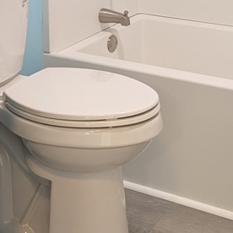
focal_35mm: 82
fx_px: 624
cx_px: 106
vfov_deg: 19.5
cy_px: -70
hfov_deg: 21.1
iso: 114
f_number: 1.89
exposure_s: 1/24
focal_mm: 5.43
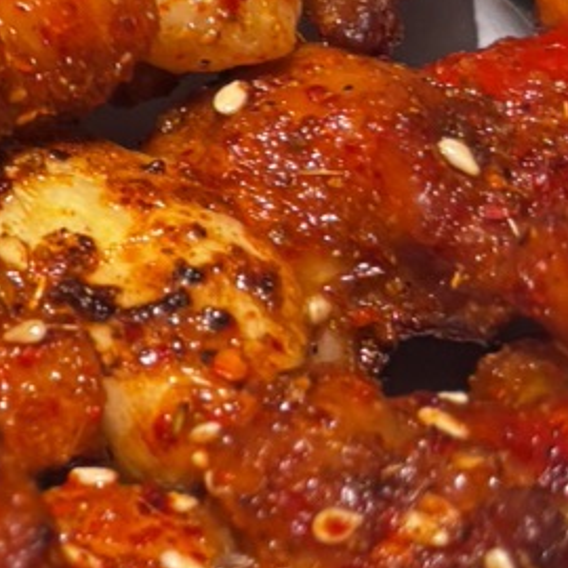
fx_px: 3156
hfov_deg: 9.7
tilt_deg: -37.7
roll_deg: +1.0
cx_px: -505
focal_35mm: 170
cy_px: -99
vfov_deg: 10.1
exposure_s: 1/100
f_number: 1.6
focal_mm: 5.96
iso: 125
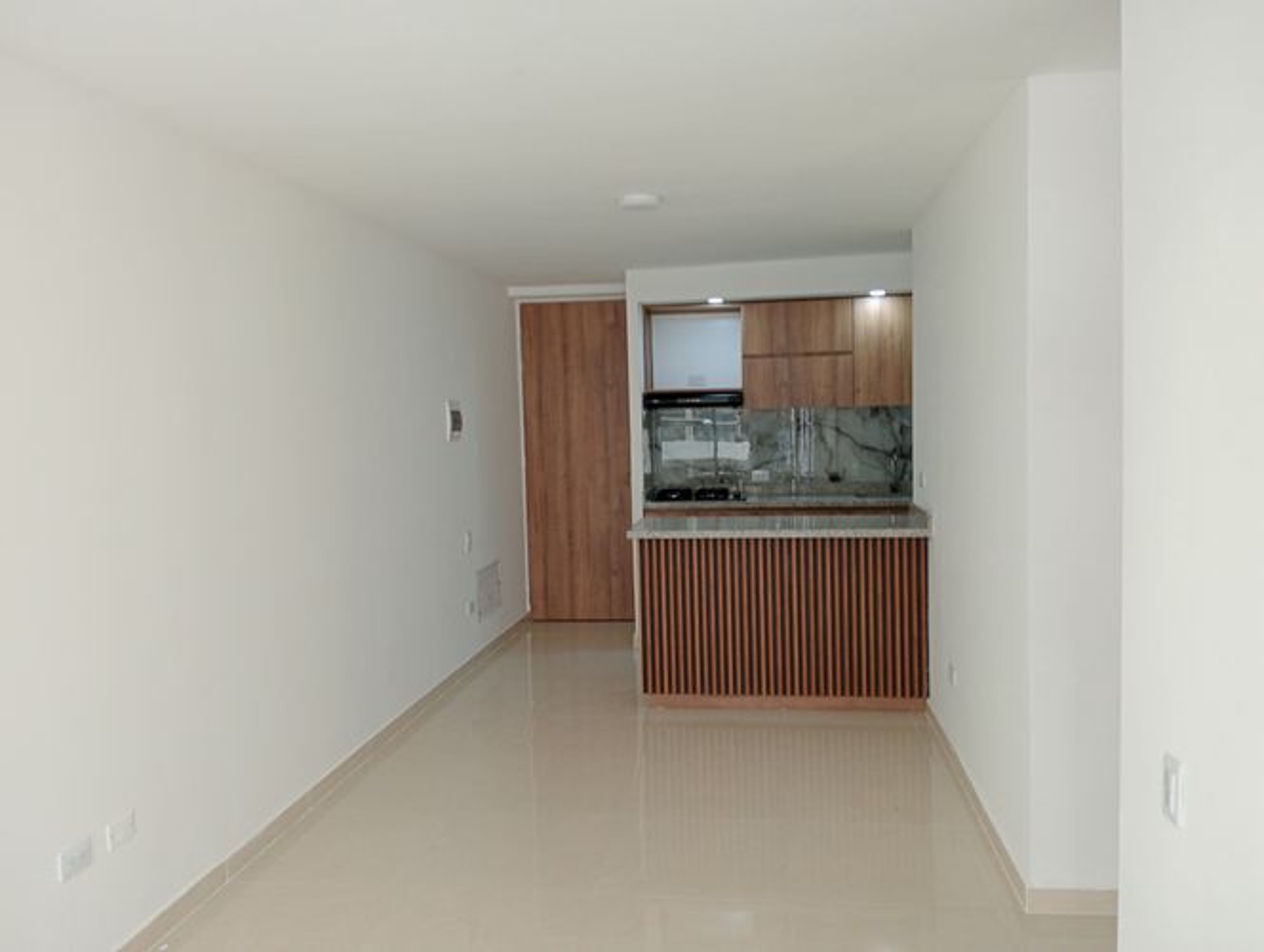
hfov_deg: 63.4
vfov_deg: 49.9
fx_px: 1024
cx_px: 632
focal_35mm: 28
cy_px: 476
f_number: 1.8
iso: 201
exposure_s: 1/33.3
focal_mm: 3.98
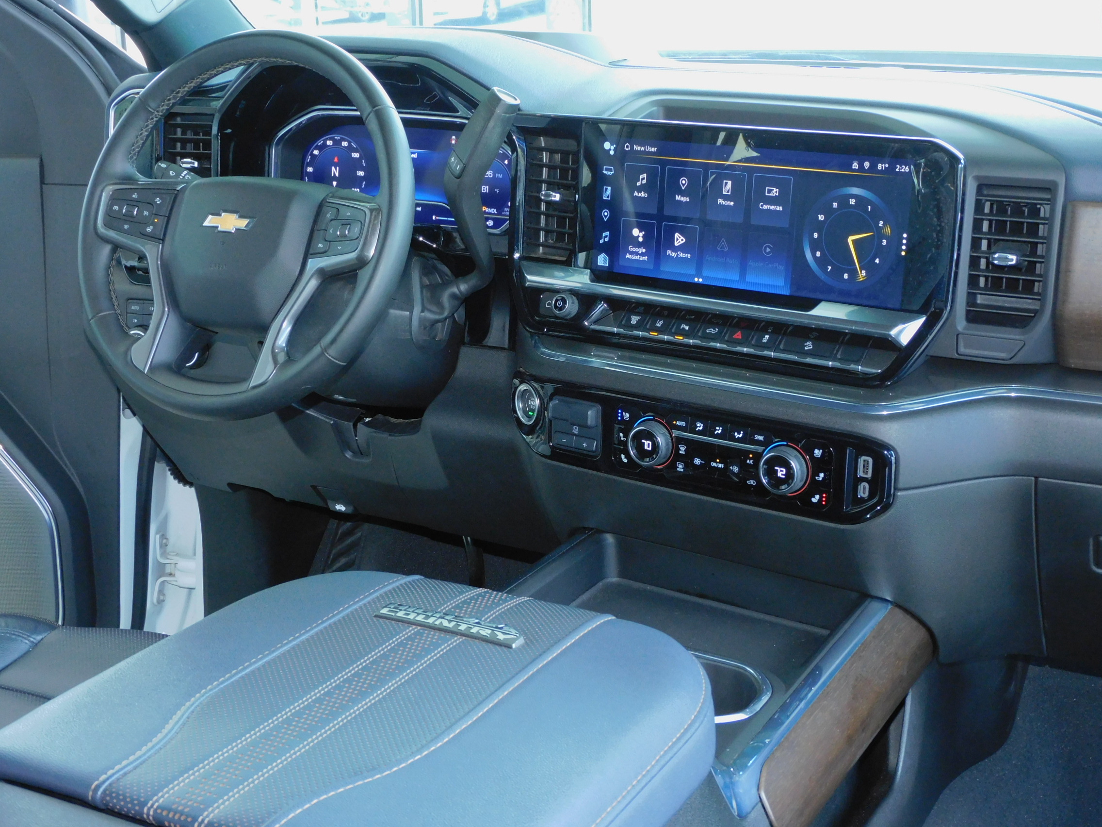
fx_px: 1592
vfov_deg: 29.1
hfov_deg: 38.2
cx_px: 551
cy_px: 414
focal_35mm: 50
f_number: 4
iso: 320
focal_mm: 9
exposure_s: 1/30
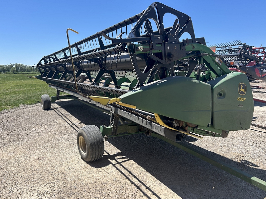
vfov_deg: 53.1
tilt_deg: -9.0
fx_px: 200
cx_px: 133
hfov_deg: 67.3
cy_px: 100
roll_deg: +0.8
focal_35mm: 26
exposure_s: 1/3077
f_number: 1.5
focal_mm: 5.7
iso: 50
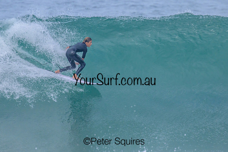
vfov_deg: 1.3
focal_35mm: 1077
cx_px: 96
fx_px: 6820
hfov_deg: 1.9
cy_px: 54
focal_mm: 800
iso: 1000
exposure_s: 1/2000
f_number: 11
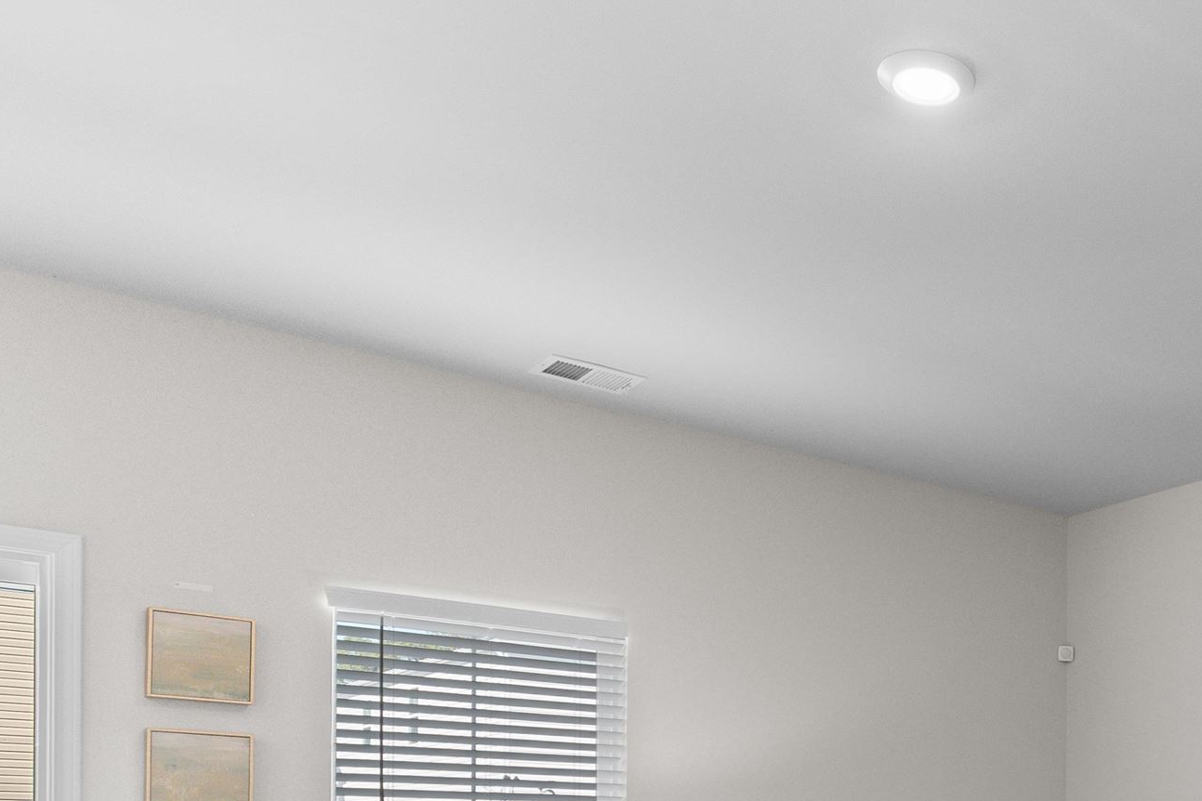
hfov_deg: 44.3
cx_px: 1163
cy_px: 839
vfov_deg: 31.8
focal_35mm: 38
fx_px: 1269
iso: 100
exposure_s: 1/2
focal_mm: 11
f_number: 4.8
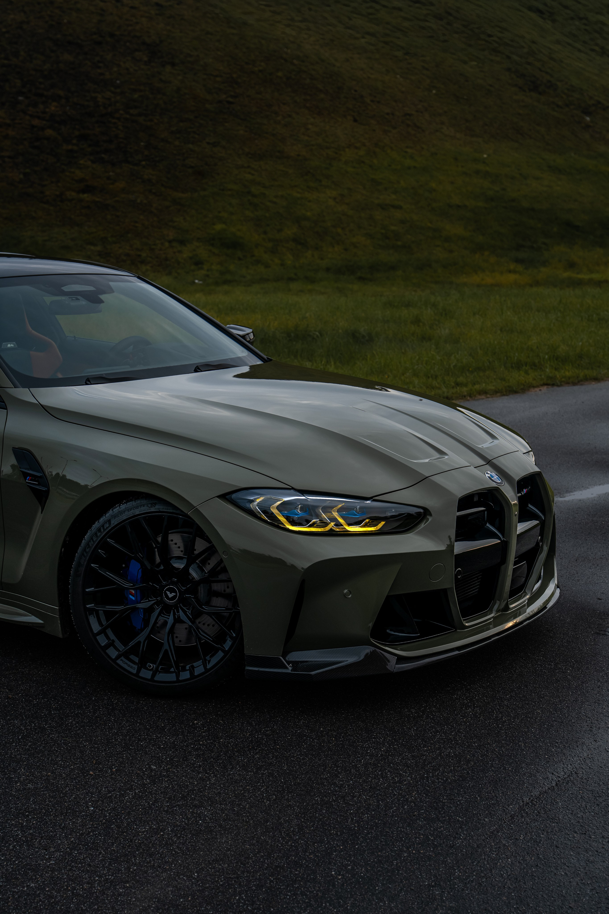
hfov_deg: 23.8
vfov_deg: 35.1
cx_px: 304
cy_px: 457
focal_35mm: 57
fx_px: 1446
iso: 250
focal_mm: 57
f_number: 5.6
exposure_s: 1/125
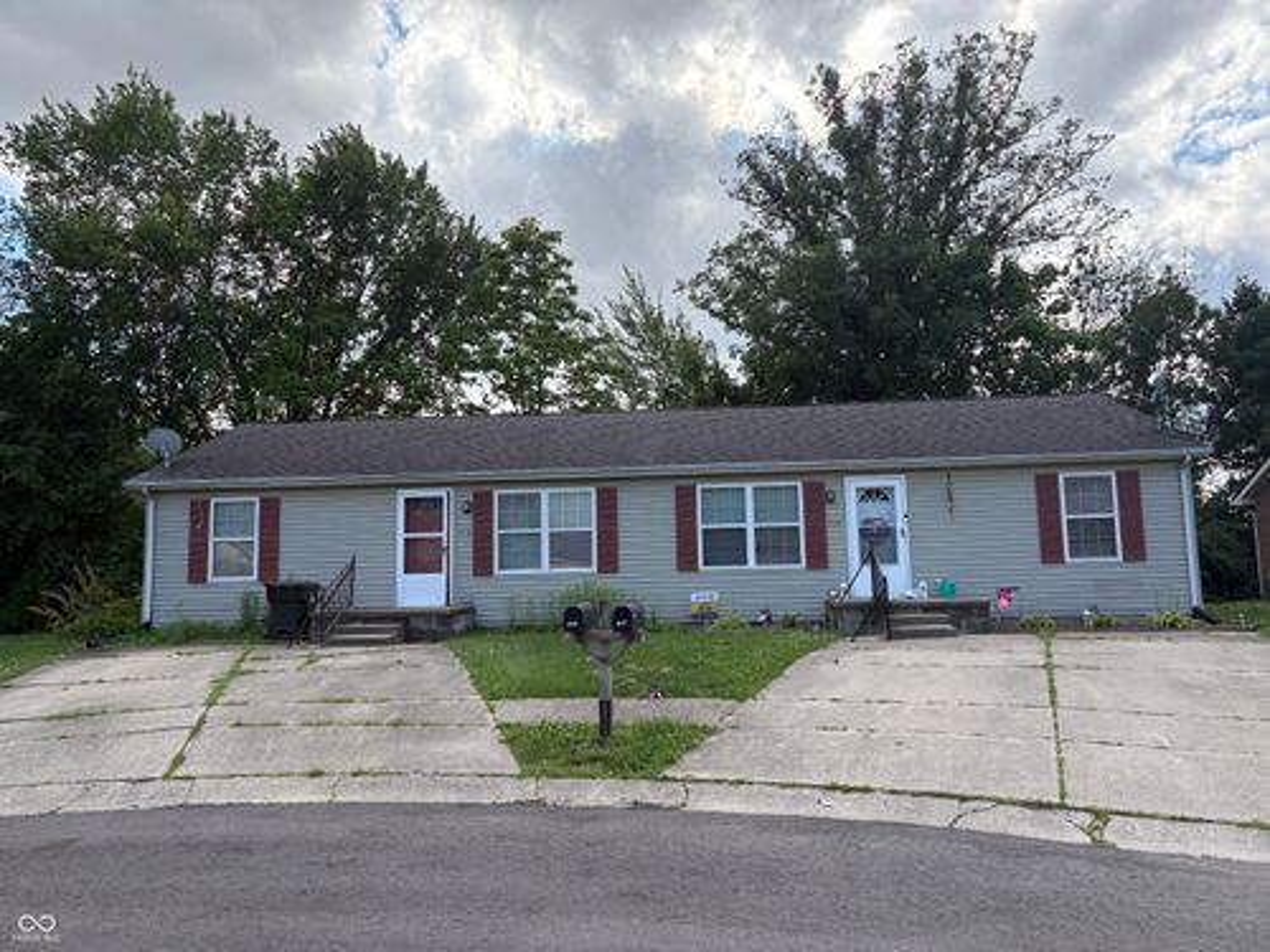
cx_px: 635
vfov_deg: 53.1
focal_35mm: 26
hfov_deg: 67.3
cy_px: 476
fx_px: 954
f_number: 1.6
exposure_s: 1/1799
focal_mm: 5.96
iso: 64
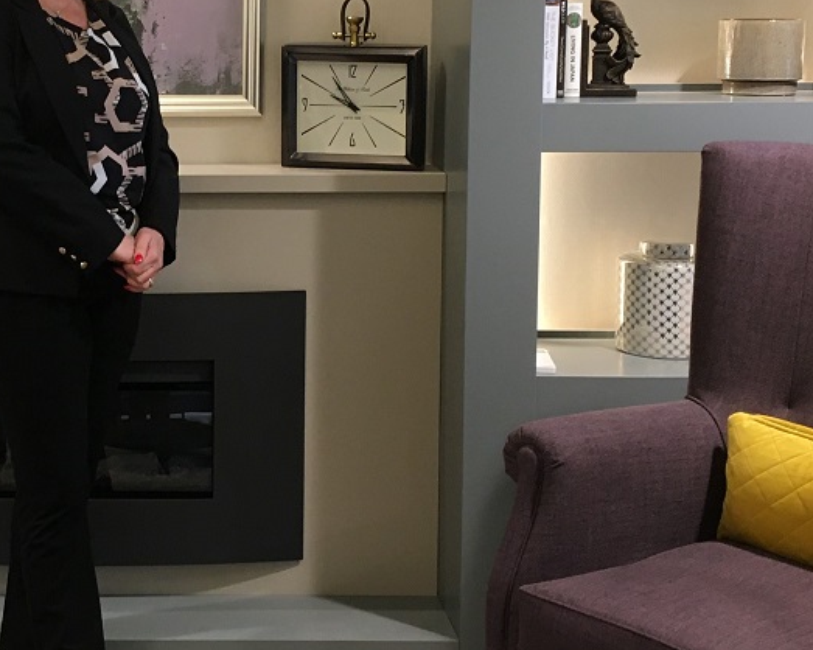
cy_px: 210
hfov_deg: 28.1
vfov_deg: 23.4
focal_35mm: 65
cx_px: 95
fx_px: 1563
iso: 125
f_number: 2.2
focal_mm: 4.15
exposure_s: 1/33
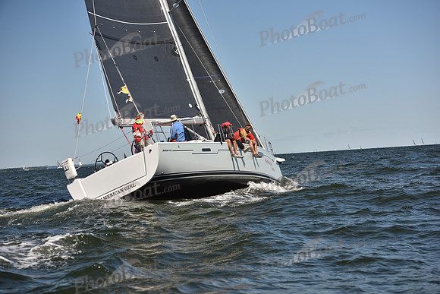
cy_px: 147
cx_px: 220
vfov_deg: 19.5
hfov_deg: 28.8
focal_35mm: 70
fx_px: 856
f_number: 4
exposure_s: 1/1600
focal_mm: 70
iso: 250
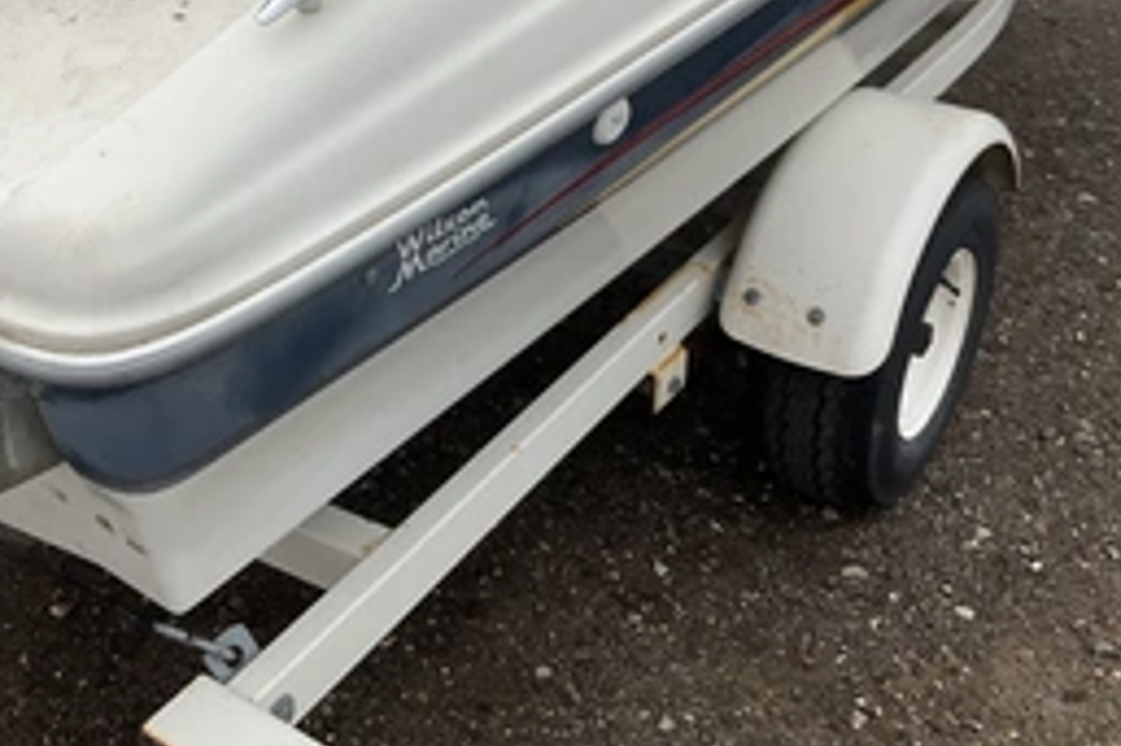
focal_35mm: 47
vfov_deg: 28.2
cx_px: 475
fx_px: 1463
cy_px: 183
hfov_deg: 41.8
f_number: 1.8
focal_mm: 3
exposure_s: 1/2141
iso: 25
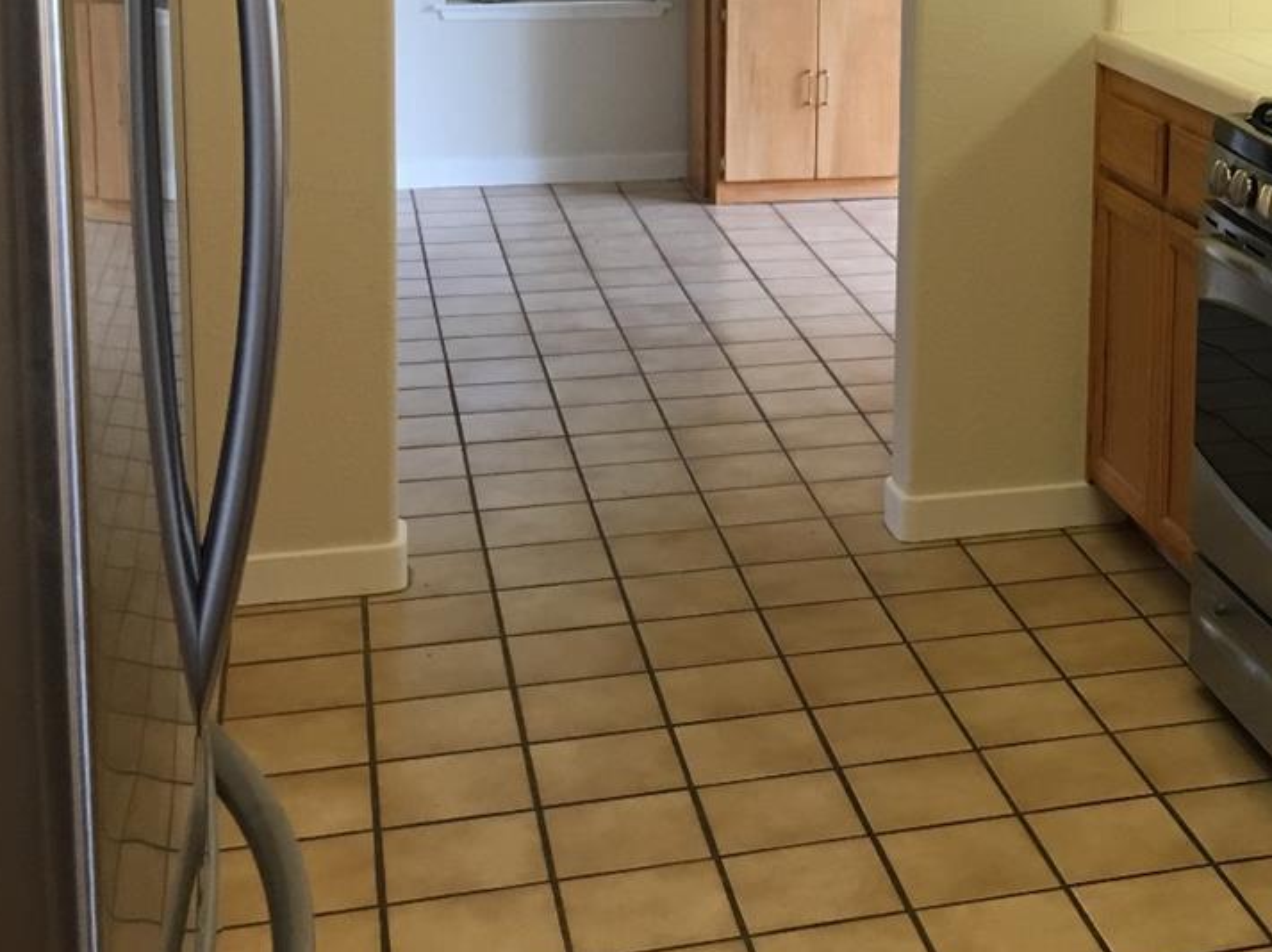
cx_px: 1154
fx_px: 2240
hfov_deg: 30.3
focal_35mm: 61
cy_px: 59
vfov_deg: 23.3
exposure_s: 1/15
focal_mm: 4.15
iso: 50
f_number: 2.2
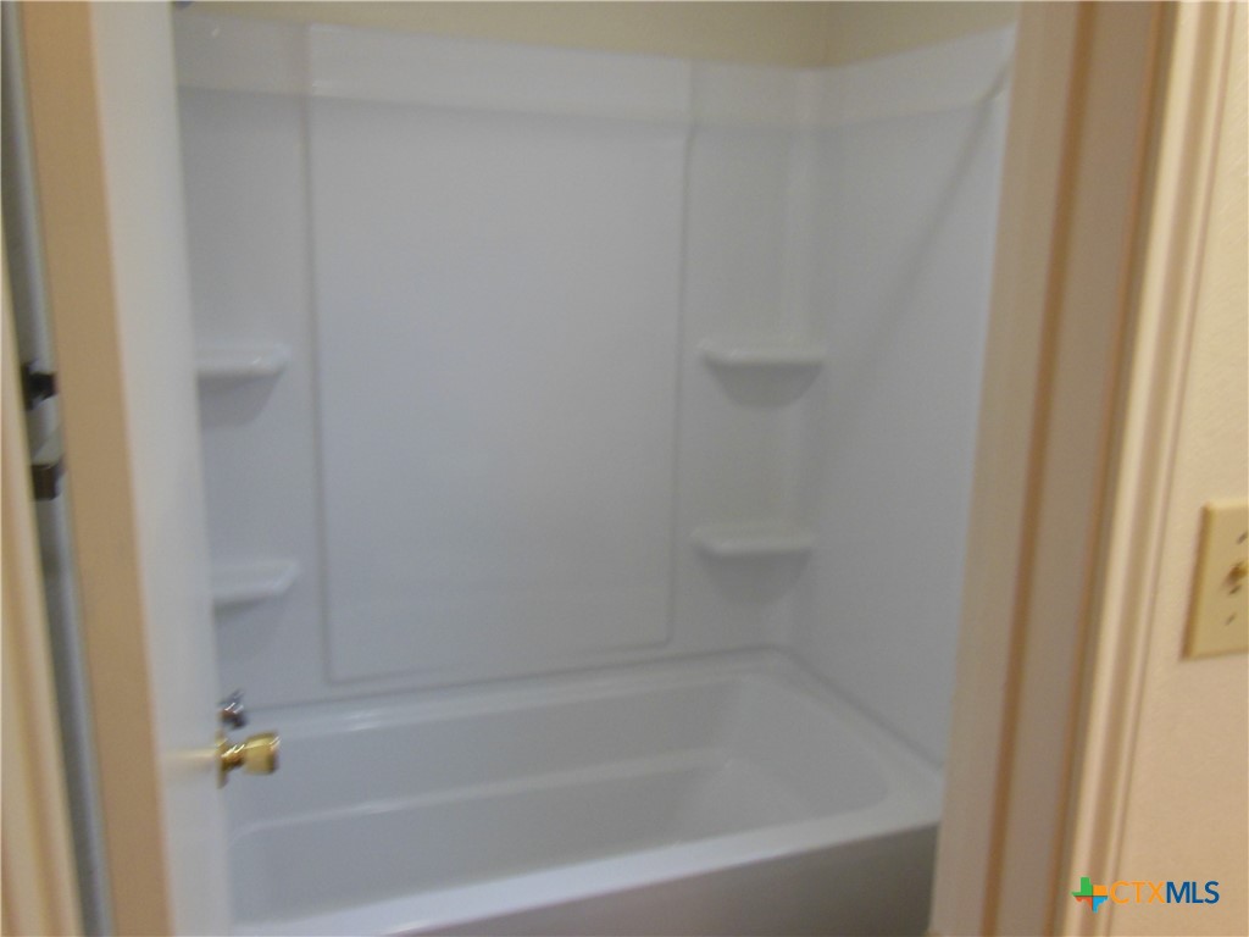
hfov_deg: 61.7
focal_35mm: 29
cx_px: 624
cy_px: 468
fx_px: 1046
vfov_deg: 48.2
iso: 320
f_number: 3.7
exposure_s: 1/30
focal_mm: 5.2
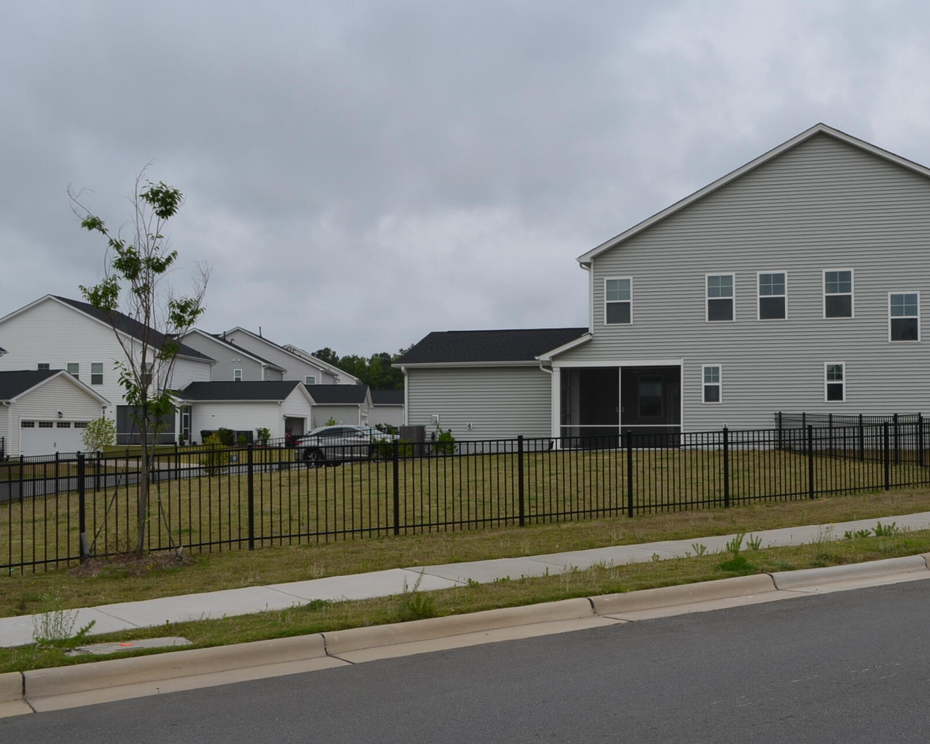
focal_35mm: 39
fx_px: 1073
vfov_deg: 38.2
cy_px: 391
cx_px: 613
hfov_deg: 46.2
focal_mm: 18
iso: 160
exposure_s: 1/250
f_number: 8
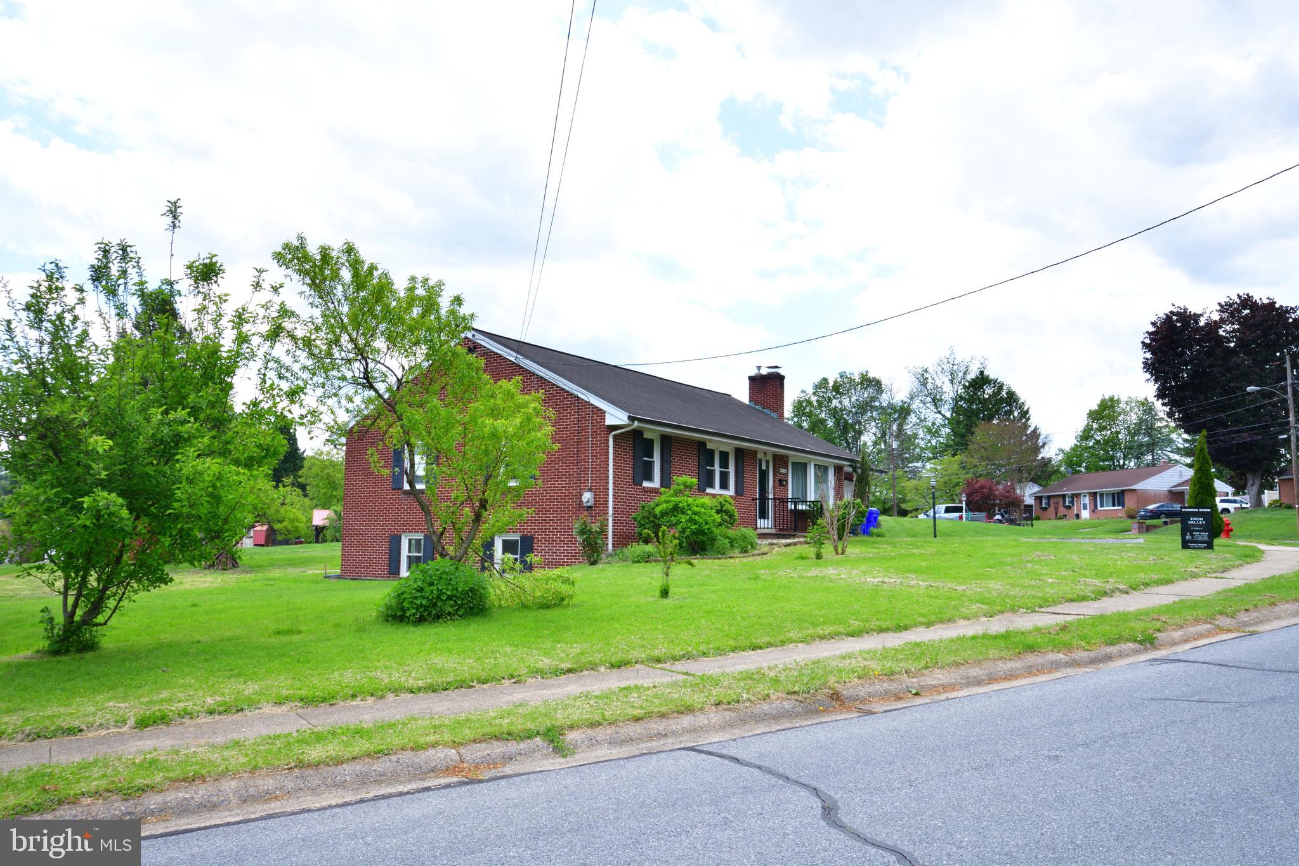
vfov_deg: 43.6
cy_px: 433
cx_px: 650
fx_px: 1082
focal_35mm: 30
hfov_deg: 61.9
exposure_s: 1/250
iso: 400
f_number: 10
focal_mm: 20
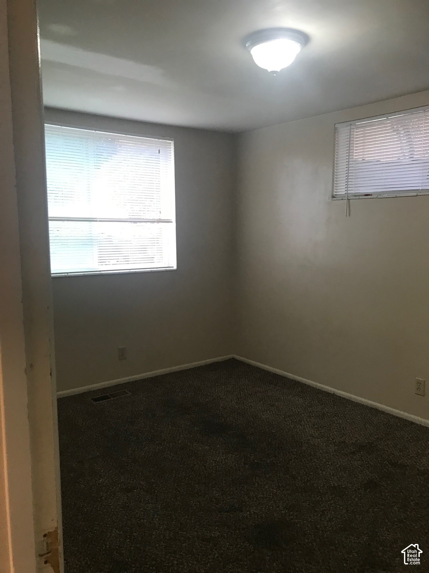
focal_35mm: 28
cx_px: 214
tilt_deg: -4.1
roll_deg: -0.8
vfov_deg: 63.4
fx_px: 463
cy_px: 286
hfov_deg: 49.7
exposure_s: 1/30
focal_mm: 3.99
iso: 32
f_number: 1.8
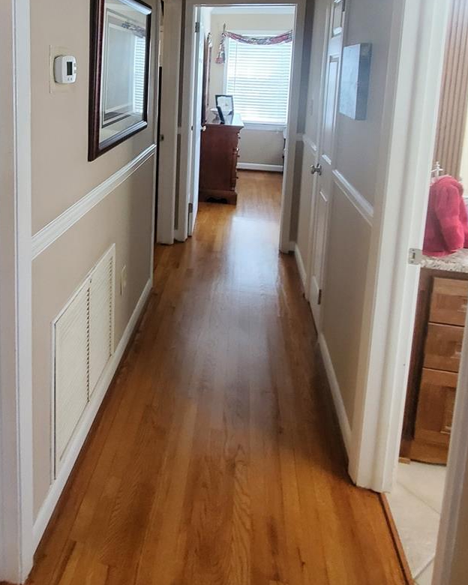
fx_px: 433
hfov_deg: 55.5
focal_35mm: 25
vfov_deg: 63.4
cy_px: 135
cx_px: 152
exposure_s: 1/30
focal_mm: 1.8
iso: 640
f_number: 2.2
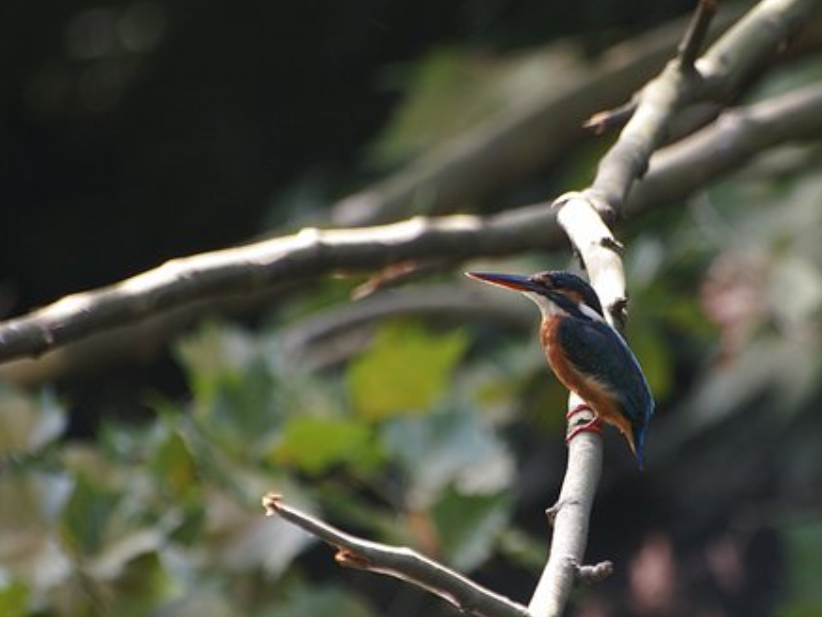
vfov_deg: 2.9
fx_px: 12019
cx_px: 410
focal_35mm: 506
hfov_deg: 3.9
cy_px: 312
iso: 200
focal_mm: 300
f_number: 5.6
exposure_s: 1/50
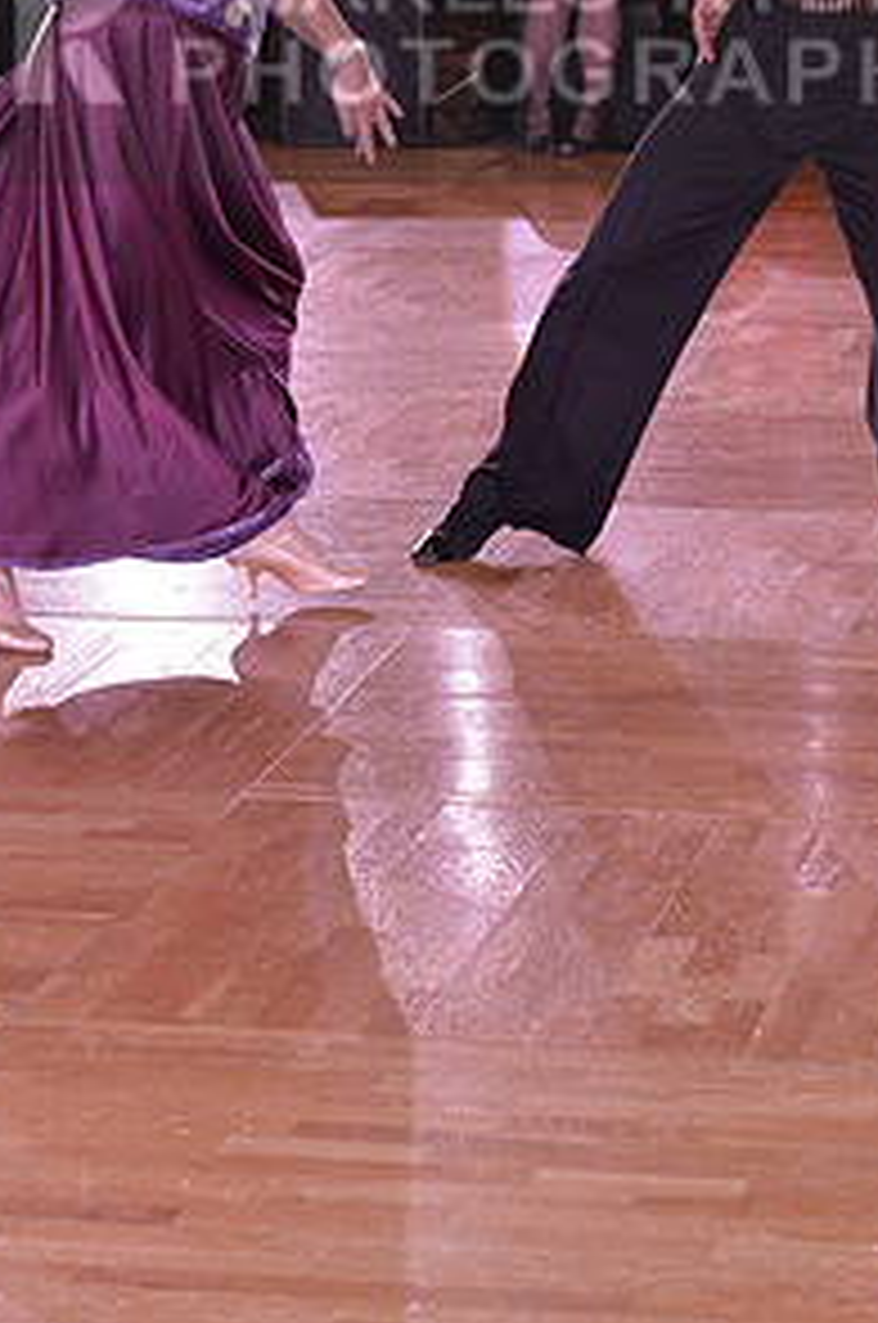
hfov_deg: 9.9
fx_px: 5066
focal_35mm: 138
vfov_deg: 14.7
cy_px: 36
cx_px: 444
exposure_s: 1/250
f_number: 6.3
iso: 2000
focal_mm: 70
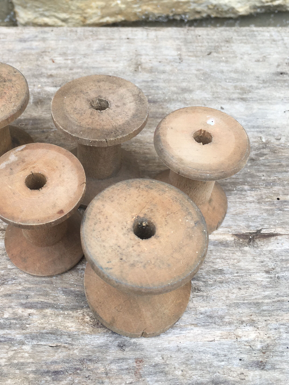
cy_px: 167
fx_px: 456
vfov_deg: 45.7
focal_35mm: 41
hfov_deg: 34.8
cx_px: 93
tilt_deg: -51.3
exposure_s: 1/165
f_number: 2.2
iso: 25
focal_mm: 4.15
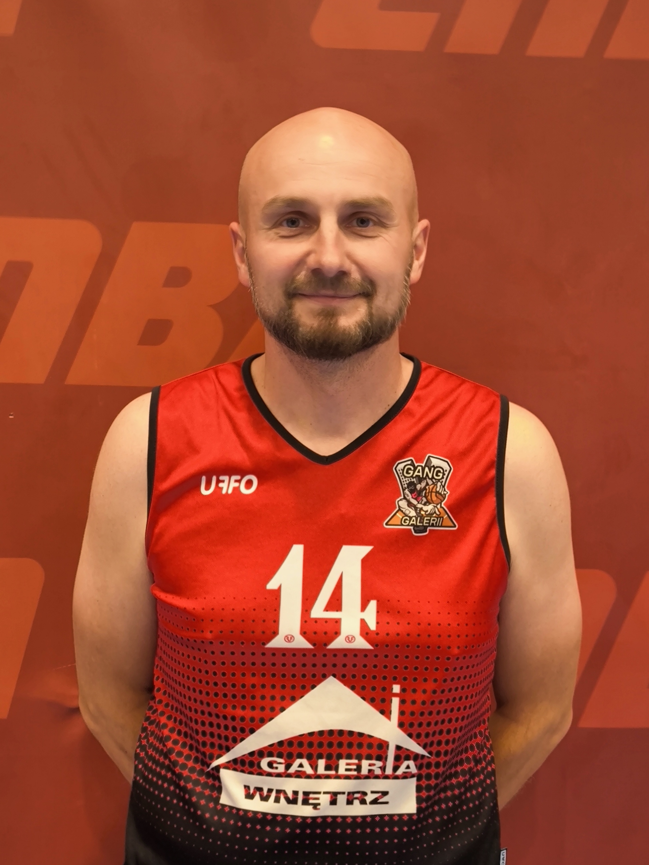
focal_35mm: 33
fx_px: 825
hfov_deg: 42.9
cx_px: 324
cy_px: 432
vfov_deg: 55.4
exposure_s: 1/50
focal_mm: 6.92
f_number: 1.9
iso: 250
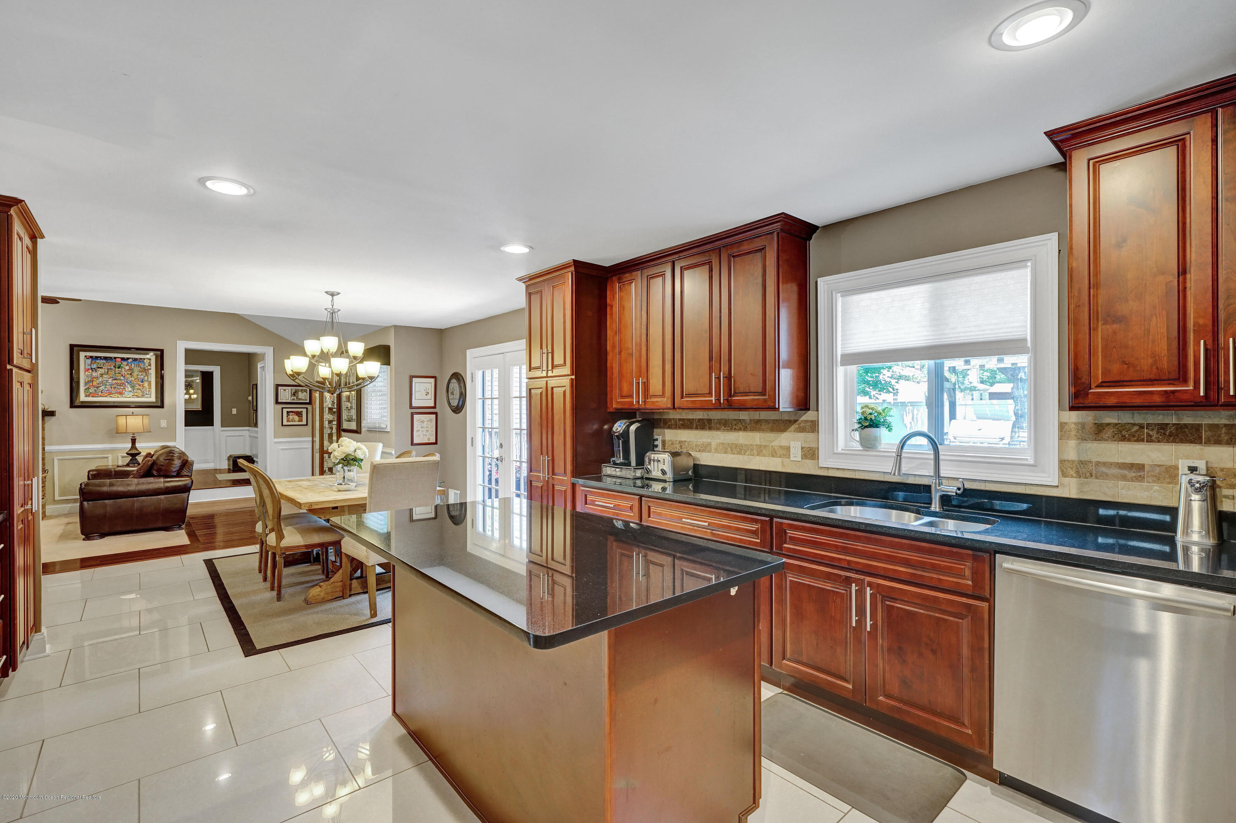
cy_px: 412
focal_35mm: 16
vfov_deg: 73.7
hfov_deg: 96.7
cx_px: 618
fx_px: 549
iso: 400
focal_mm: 16
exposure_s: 1/10
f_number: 8
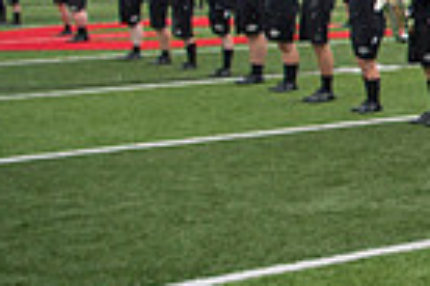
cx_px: 863
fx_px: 1206
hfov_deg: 15.8
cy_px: 64
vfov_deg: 13.5
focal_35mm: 101
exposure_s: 1/800
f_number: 4
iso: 400
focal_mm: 24
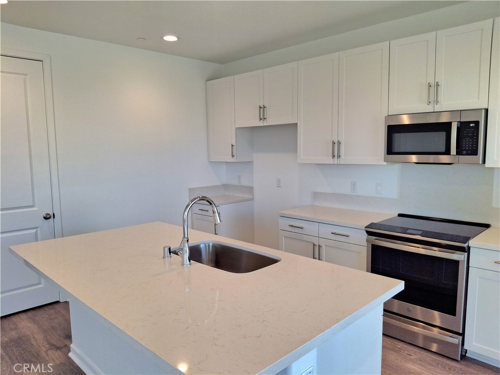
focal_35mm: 25
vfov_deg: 54.9
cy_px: 188
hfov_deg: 69.4
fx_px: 361
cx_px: 250
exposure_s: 1/120
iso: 50
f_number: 1.8
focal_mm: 4.69
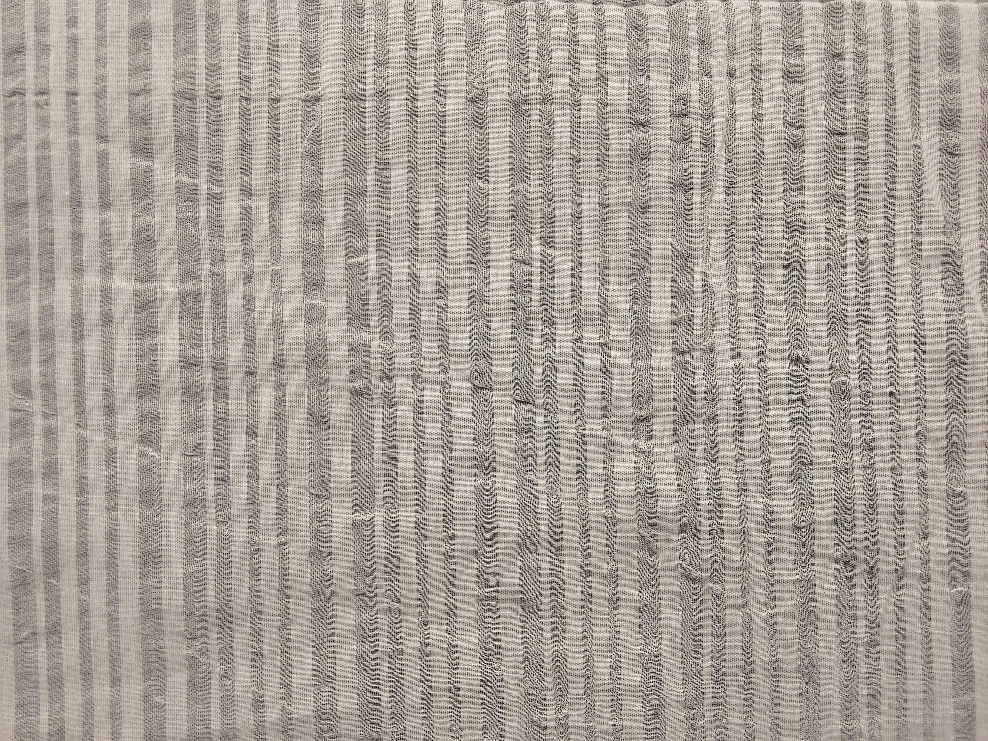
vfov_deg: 53.1
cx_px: 494
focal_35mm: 26
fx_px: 742
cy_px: 370
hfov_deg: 67.3
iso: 100
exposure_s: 1/100
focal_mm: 2.78
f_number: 2
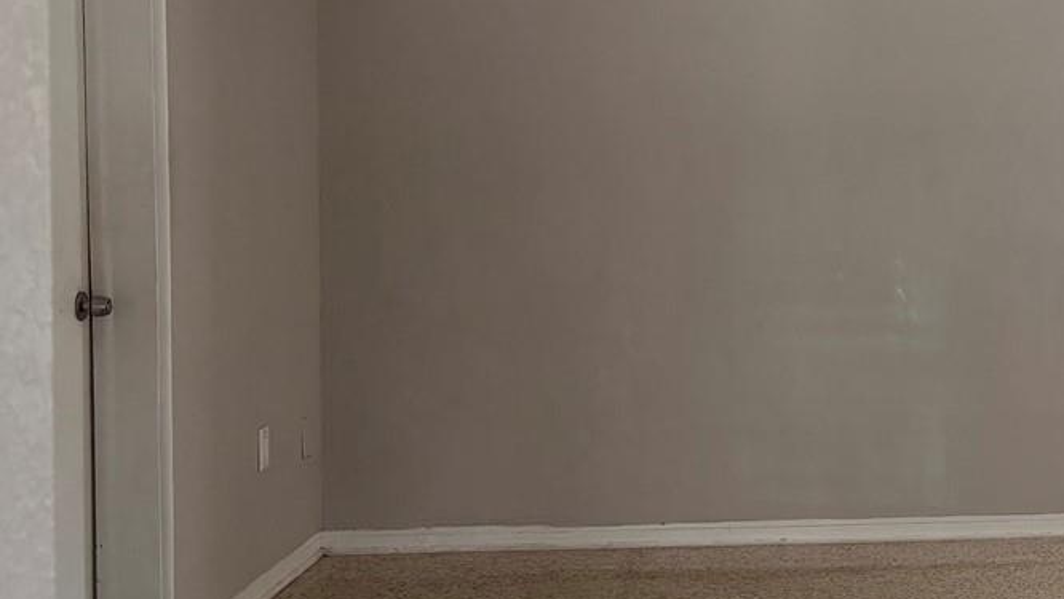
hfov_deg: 27.7
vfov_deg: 17.7
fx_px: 1919
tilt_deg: -3.5
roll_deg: -0.7
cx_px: 1227
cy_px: 238
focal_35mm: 68
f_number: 1.6
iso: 80
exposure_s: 1/60
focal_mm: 5.96
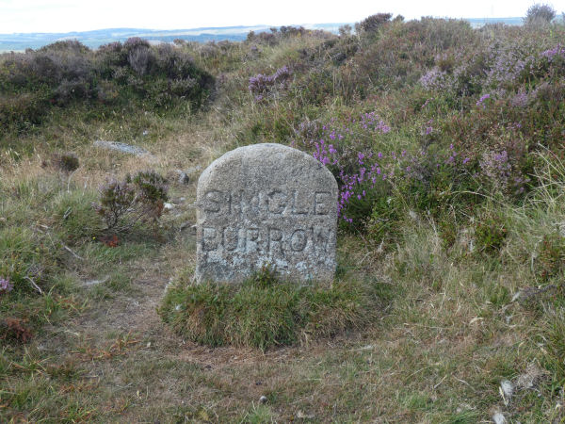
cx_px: 282
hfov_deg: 51.4
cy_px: 212
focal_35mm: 36
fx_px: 588
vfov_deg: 39.7
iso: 80
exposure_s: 1/250
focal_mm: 6.5
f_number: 3.5
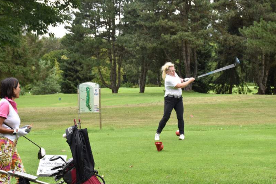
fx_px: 728
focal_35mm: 95
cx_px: 161
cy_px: 99
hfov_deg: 21.4
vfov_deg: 14.4
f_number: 8
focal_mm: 50
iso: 400
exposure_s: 1/250
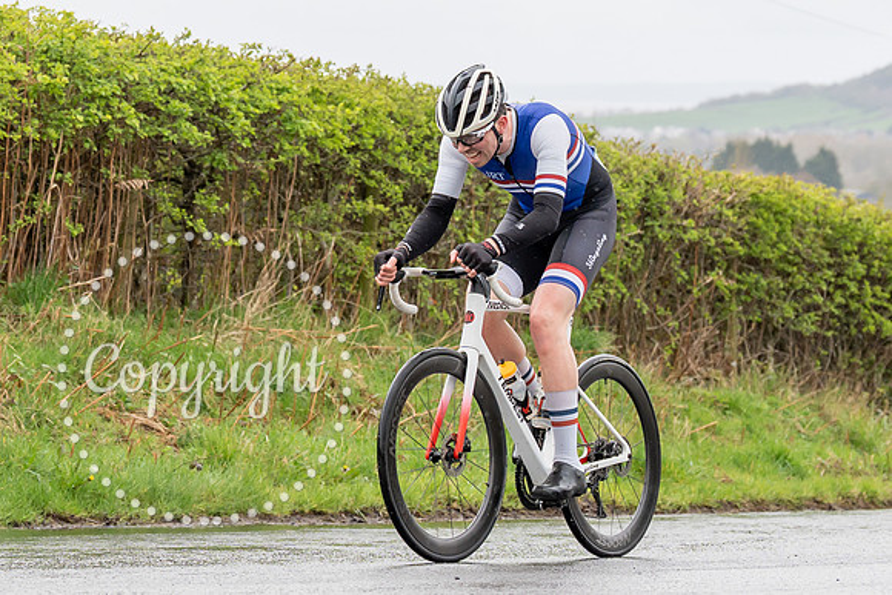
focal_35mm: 177
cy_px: 160
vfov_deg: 7.7
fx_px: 4389
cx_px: 518
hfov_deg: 11.6
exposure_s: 1/1000
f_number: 4
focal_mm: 74
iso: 400
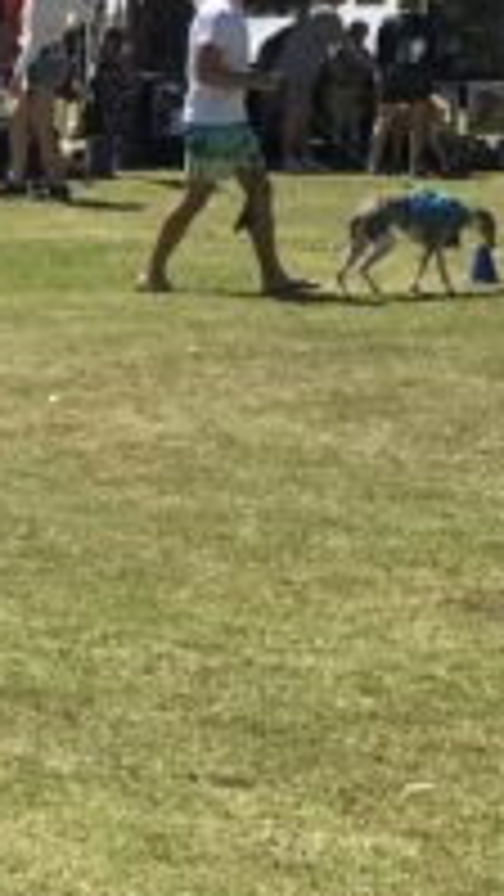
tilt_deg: -10.2
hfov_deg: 9.1
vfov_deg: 18.1
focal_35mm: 118
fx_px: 2802
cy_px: 387
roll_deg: +0.5
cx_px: -778
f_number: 1.8
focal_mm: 3.99
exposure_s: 1/2994
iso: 20
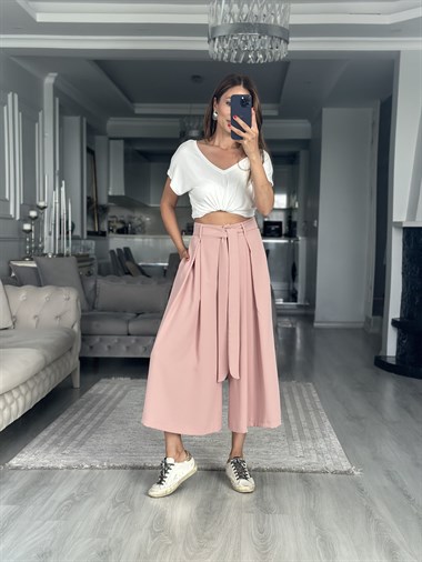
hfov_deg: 30.3
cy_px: 281
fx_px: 780
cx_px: 211
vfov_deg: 39.6
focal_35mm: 48
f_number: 1.78
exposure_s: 1/60
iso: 200
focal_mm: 6.86
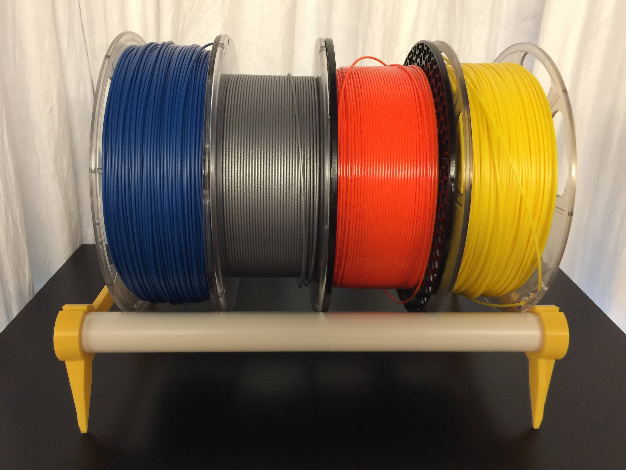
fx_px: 524
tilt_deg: -23.2
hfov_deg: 61.7
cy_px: 235
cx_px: 313
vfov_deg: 48.2
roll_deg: -2.2
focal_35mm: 29
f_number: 2.2
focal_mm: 4.15
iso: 80
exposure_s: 1/4
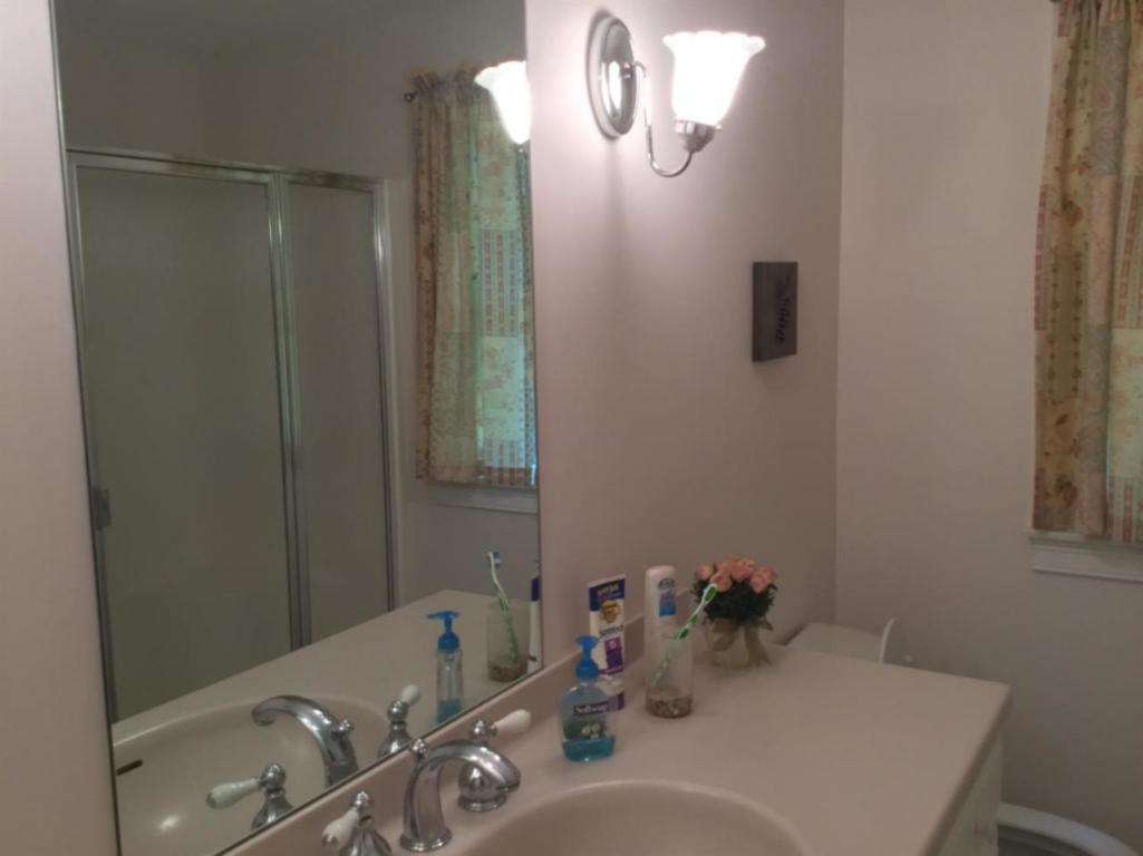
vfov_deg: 45.4
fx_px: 1023
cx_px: 572
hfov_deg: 58.4
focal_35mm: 31
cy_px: 428
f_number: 2.4
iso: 64
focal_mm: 3.3
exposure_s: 1/30
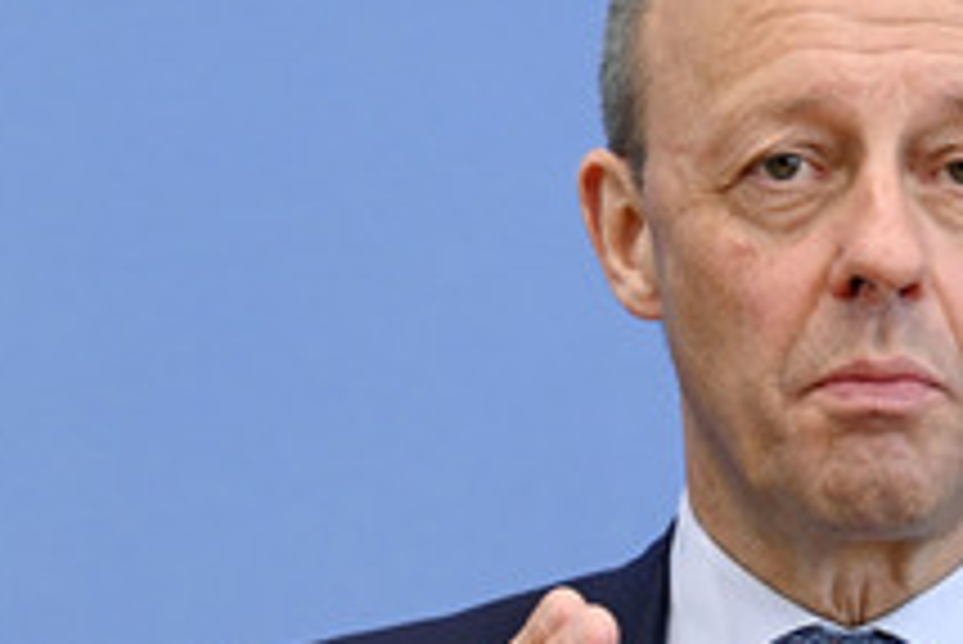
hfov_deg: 10.2
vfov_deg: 6.9
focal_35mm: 200
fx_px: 5353
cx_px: 839
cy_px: 450
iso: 2500
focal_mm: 95
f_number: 5.6
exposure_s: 1/400
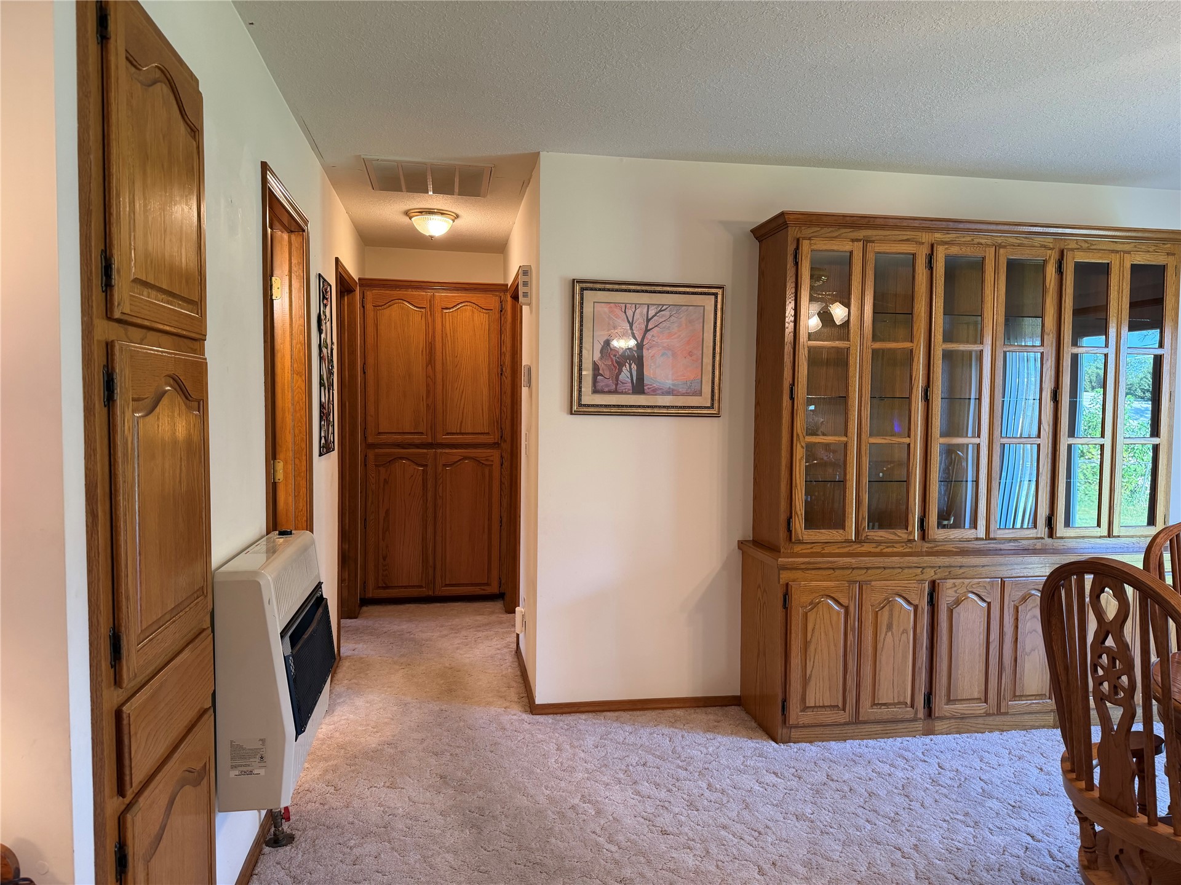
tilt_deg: -3.4
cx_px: 590
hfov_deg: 71.6
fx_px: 819
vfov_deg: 56.8
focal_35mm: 24
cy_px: 442
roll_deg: -0.3
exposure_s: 1/60
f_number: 1.78
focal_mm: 6.76
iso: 200
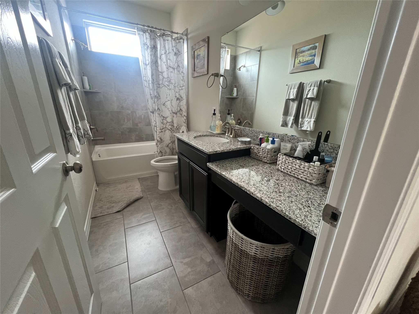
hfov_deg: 106.2
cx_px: 210
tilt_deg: -17.5
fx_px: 157
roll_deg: +0.3
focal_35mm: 13
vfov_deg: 89.9
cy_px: 157
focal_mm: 1.57
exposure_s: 1/60
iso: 250
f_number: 1.8
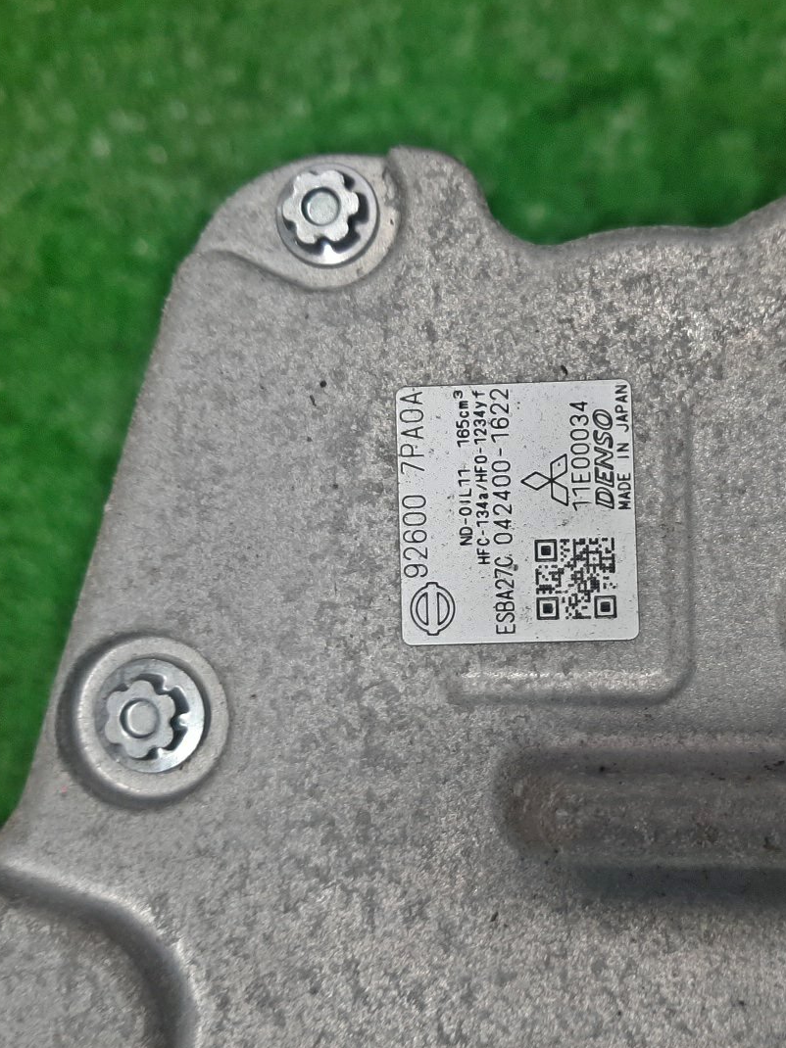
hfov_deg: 40.2
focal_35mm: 35
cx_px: 524
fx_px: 1060
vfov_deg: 52.6
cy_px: 523
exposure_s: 1/50
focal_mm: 3.93
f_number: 1.7
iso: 107
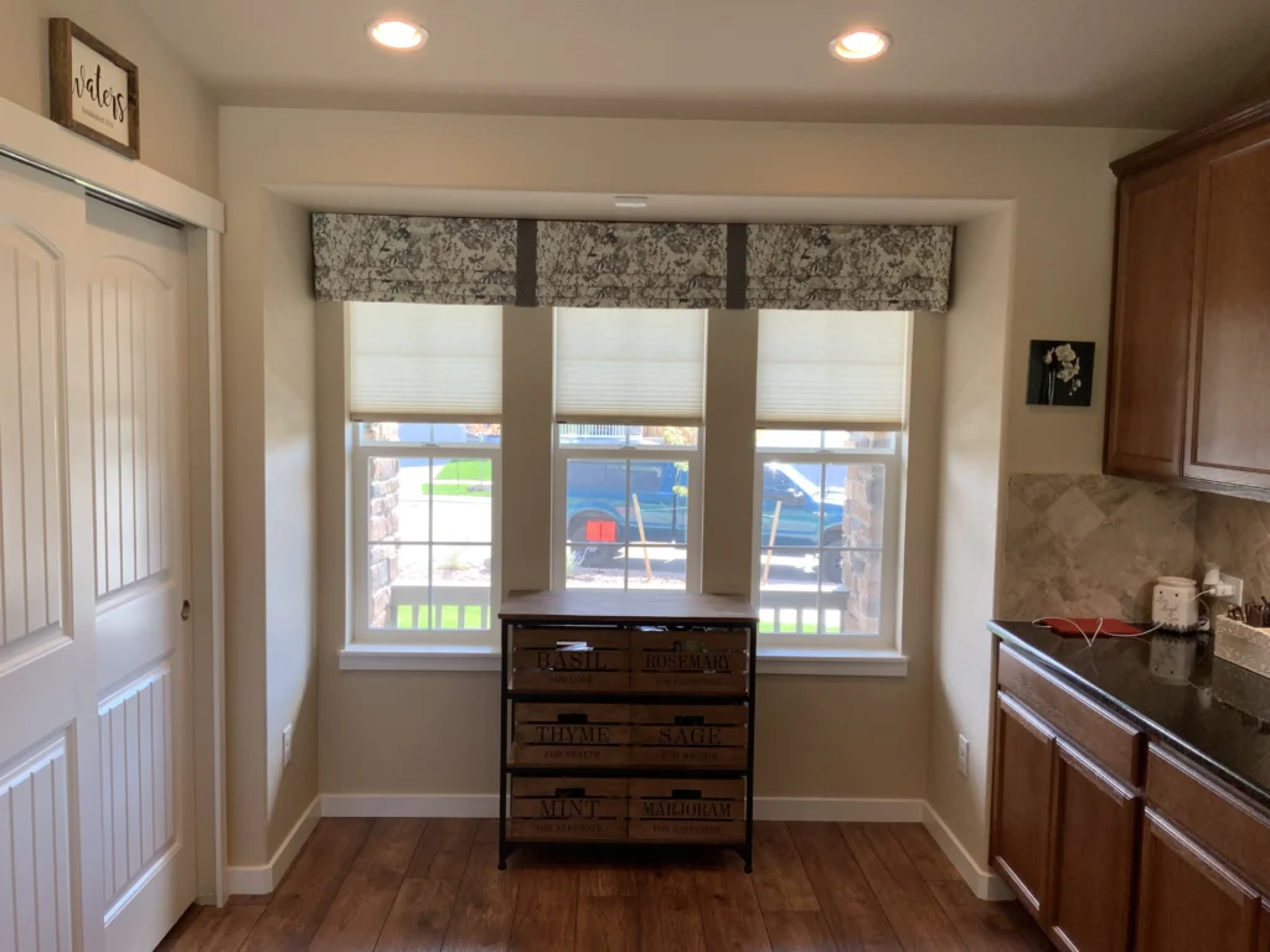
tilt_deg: -4.7
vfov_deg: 48.2
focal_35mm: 29
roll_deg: -0.3
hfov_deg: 61.7
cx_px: 635
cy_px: 476
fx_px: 1064
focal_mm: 3
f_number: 1.8
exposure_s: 1/120
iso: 50
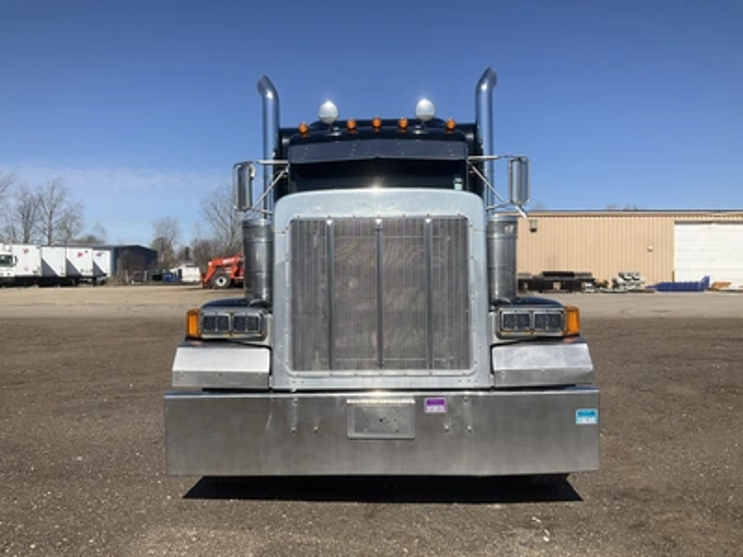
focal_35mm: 29
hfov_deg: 61.7
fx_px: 622
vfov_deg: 48.2
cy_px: 278
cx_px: 372
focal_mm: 3
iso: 25
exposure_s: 1/2801
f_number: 1.8
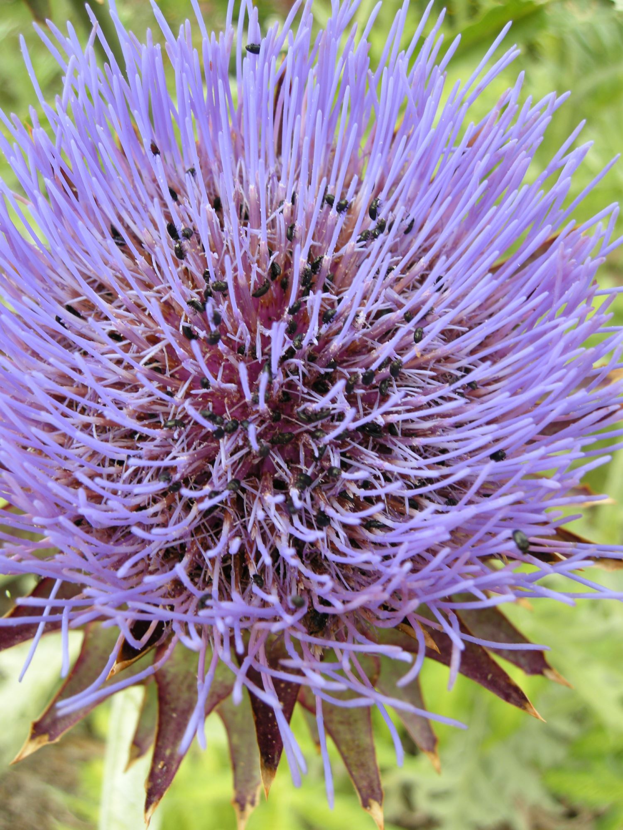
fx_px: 840
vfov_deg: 52.6
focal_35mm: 35
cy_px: 415
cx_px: 312
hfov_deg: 40.7
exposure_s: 1/94.5
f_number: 3.8
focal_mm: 7.5
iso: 64
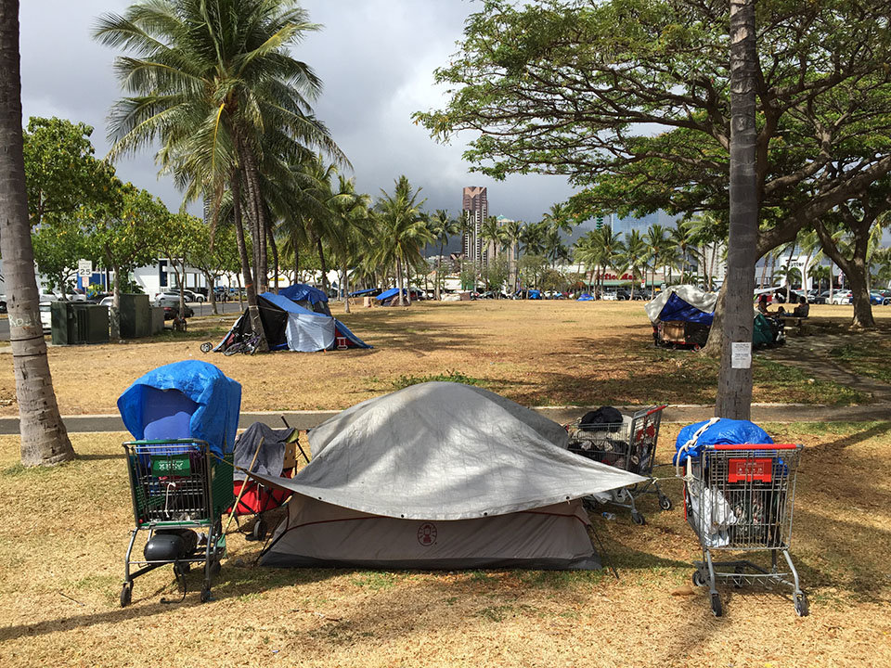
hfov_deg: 61.7
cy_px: 334
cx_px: 446
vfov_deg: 48.2
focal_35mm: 29
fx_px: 746
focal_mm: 4.15
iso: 32
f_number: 2.2
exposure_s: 1/2475
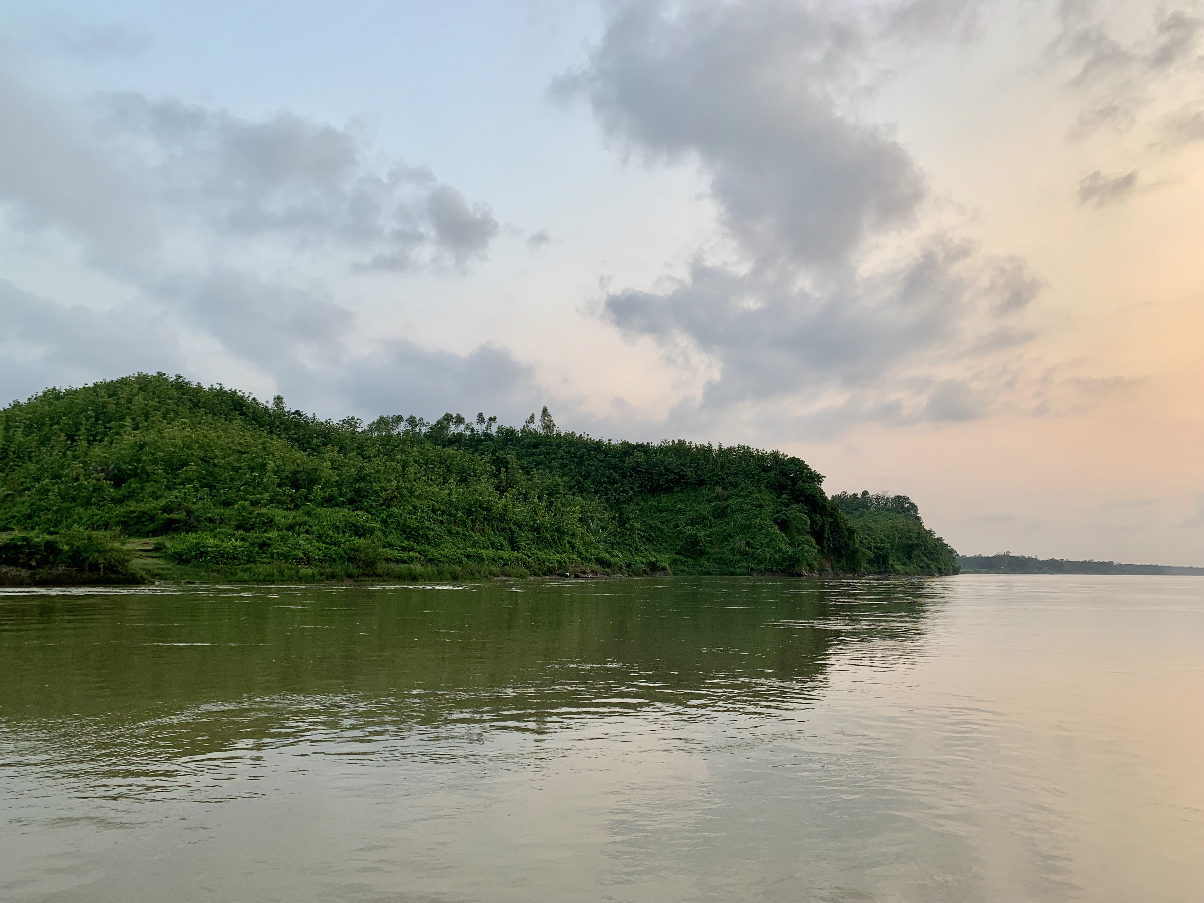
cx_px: 602
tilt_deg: +8.3
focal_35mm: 26
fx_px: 904
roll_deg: -0.3
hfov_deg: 67.3
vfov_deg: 53.1
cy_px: 452
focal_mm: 4.25
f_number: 1.8
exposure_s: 1/166
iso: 25
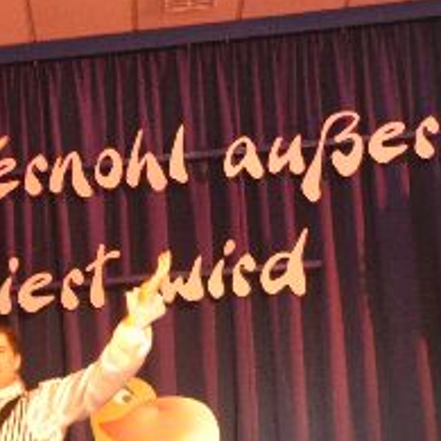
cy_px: 481
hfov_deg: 14.7
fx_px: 1582
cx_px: -240
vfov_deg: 15.5
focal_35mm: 110
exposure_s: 1/60
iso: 1600
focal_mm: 21
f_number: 5
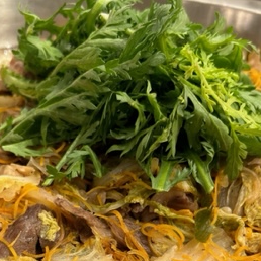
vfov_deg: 28.7
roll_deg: -2.2
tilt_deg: -41.9
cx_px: 101
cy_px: 242
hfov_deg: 30.0
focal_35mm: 57
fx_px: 486
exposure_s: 1/100
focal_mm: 5.7
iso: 125
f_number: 1.5
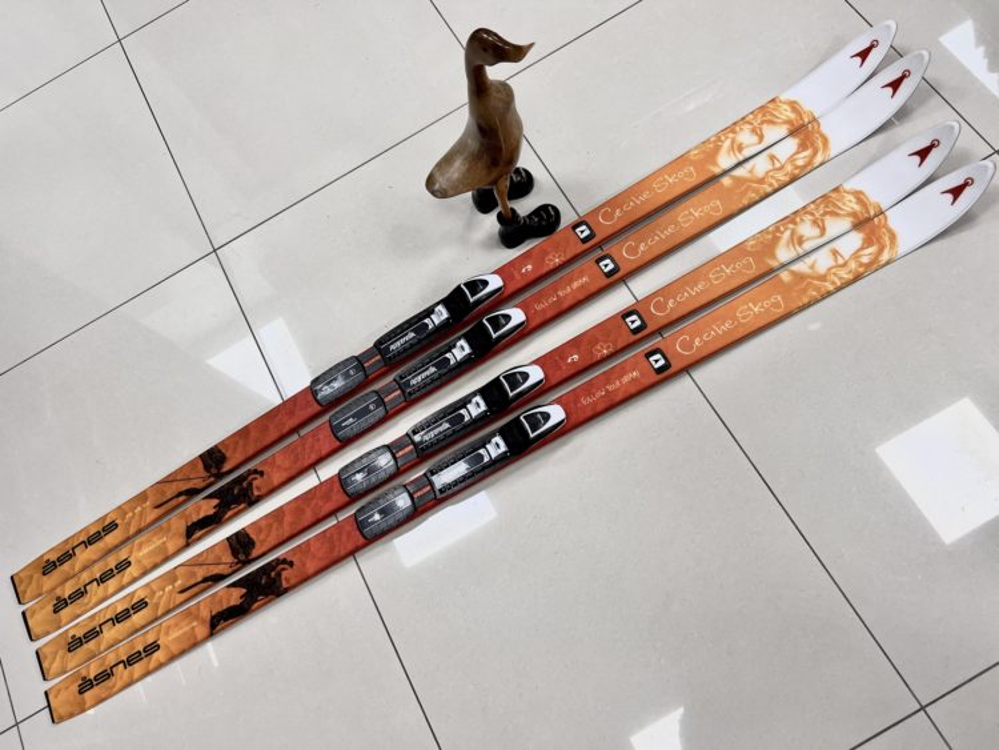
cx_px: 500
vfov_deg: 53.1
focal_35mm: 26
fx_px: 751
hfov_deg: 67.3
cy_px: 375
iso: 80
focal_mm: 5.7
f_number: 1.5
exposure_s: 1/100
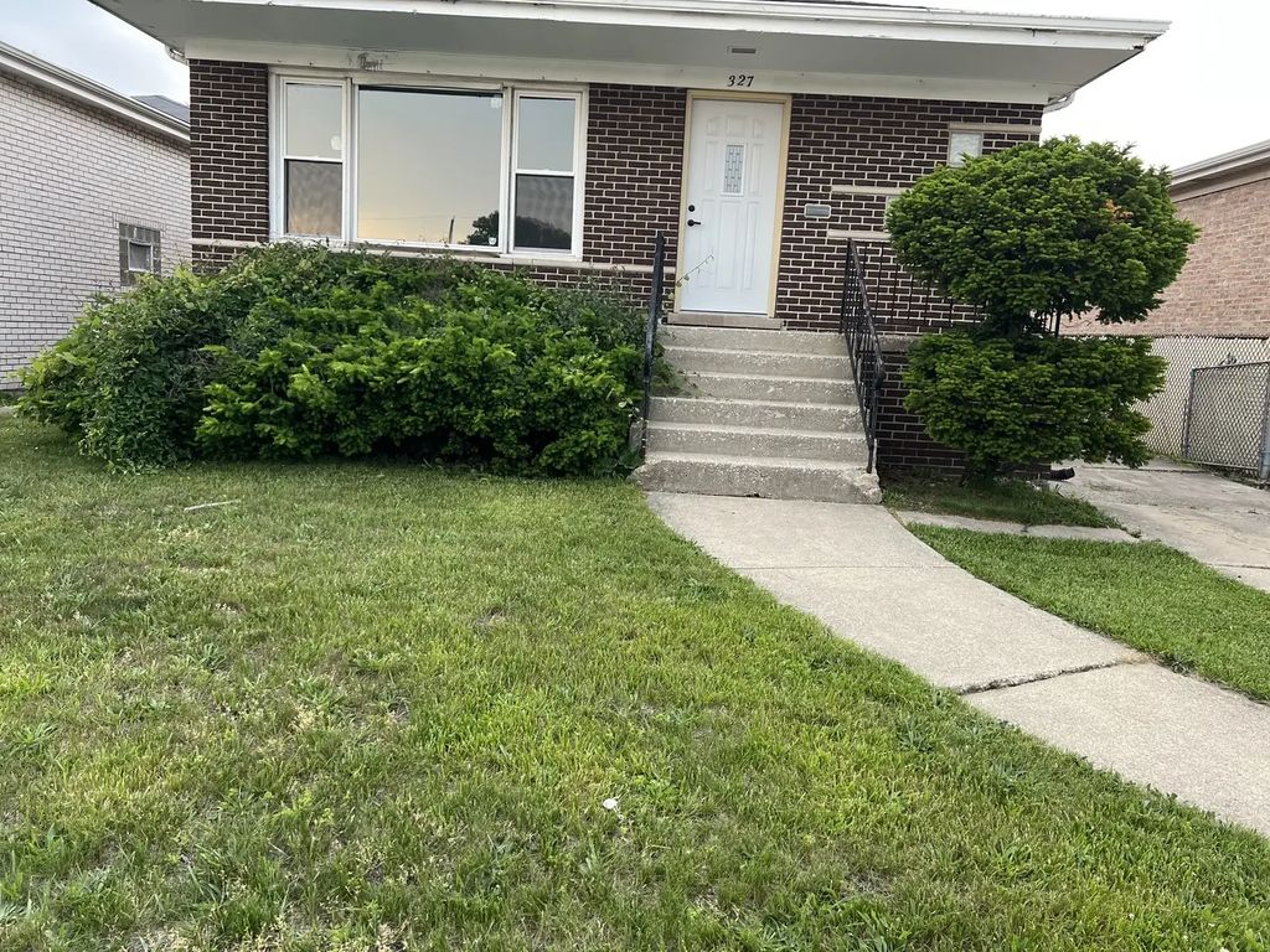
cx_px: 635
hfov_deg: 67.3
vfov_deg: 53.1
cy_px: 476
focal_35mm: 26
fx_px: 954
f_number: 1.5
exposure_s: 1/93
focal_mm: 5.7
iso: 125
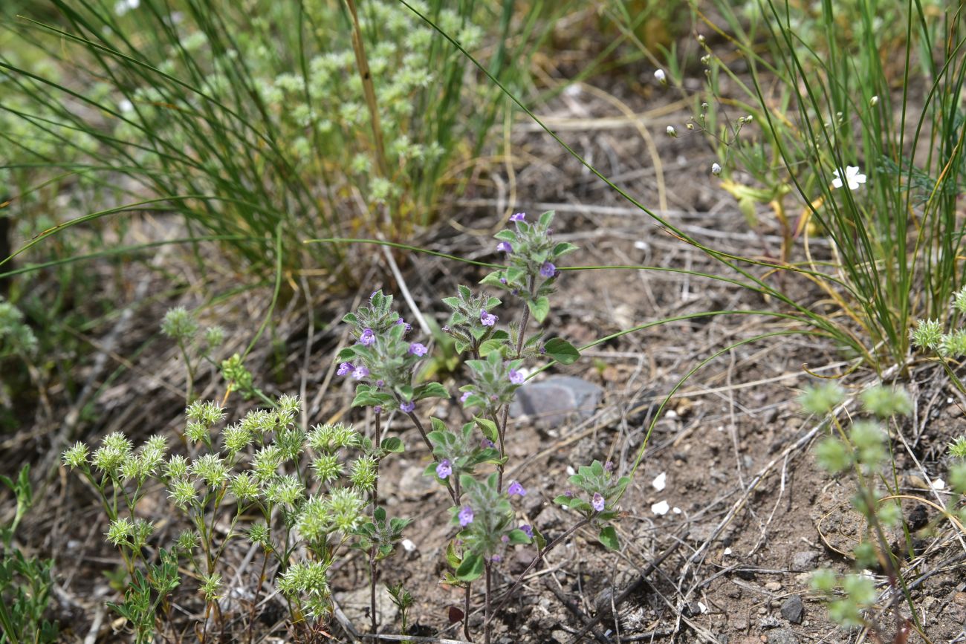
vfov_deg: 27.0
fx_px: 1342
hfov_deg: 39.6
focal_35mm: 50
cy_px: 322
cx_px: 483
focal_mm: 50
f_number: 11
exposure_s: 1/100
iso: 100
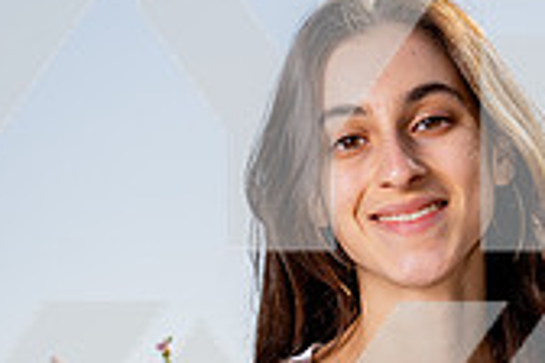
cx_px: 428
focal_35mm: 241
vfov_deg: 5.7
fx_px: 3648
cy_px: 475
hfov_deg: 8.5
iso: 100
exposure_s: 1/640
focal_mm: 70
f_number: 5.6
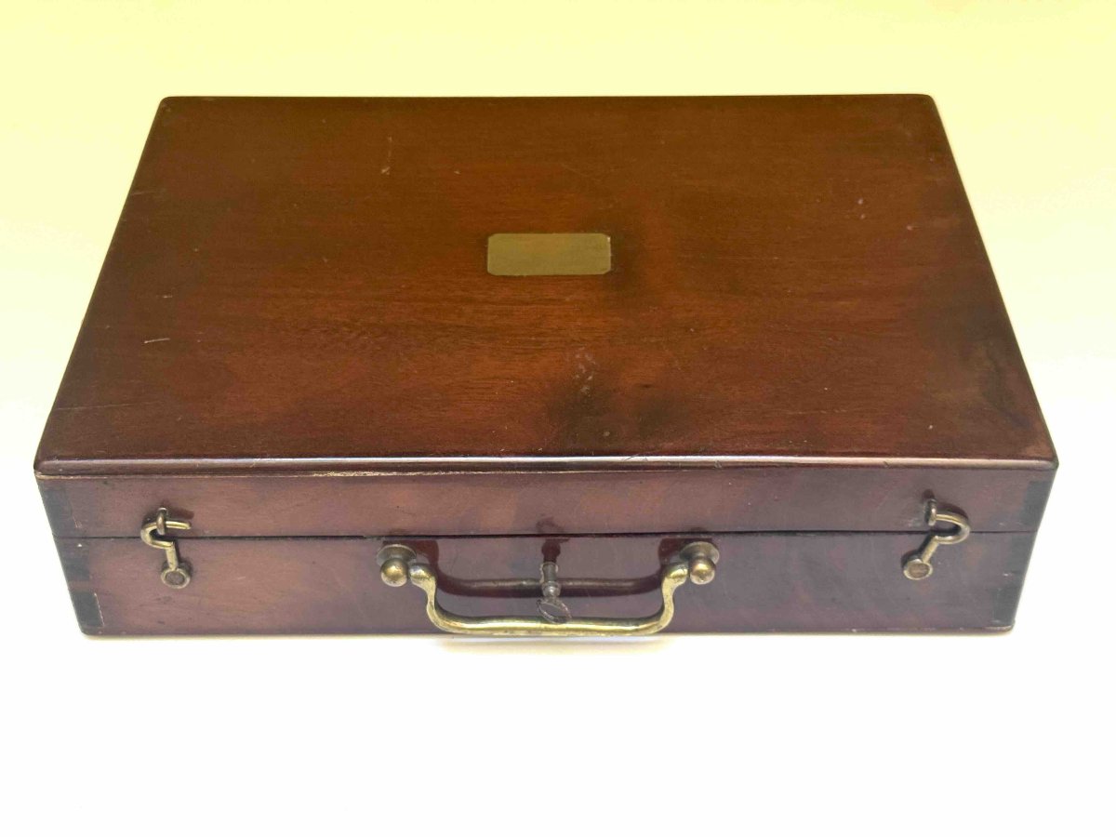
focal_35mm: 48
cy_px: 418
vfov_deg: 30.3
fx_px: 1547
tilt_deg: -42.7
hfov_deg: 39.7
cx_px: 558
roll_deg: +1.6
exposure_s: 1/50
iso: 100
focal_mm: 6.76
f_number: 1.78
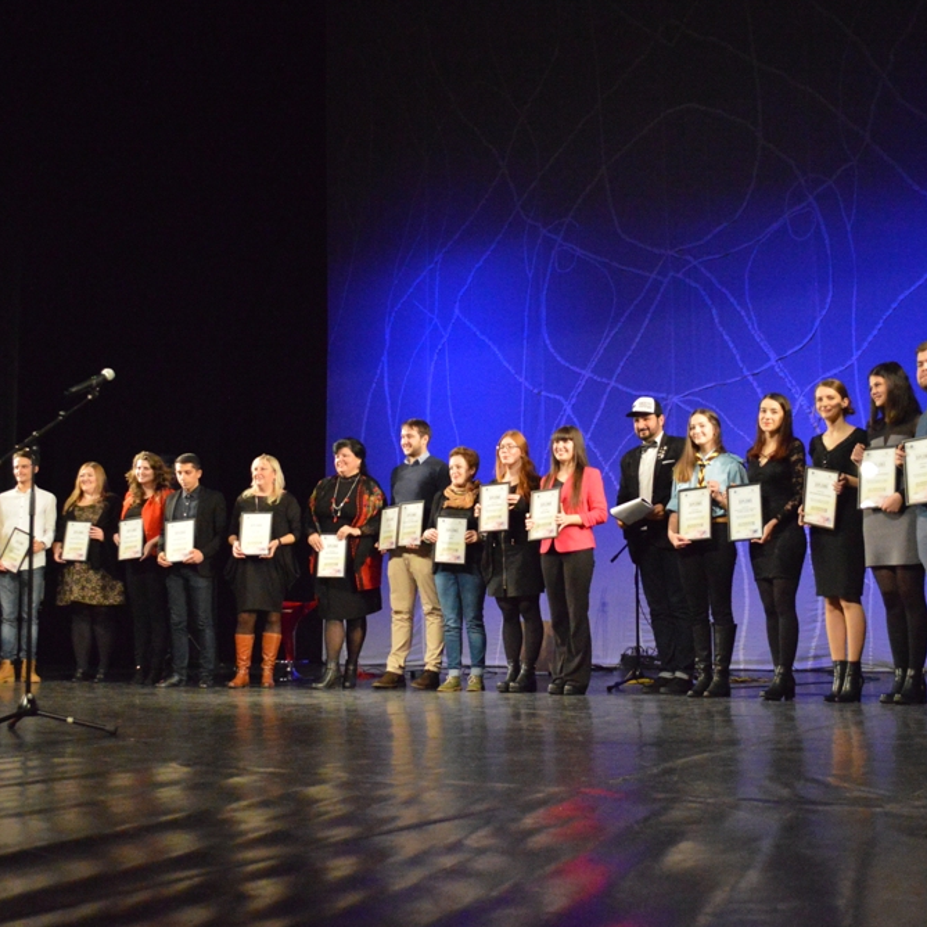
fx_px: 1182
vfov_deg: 42.8
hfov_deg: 42.8
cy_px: 465
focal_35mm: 39
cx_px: 513
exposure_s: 1/1000
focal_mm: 20
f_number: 3.8
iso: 6400
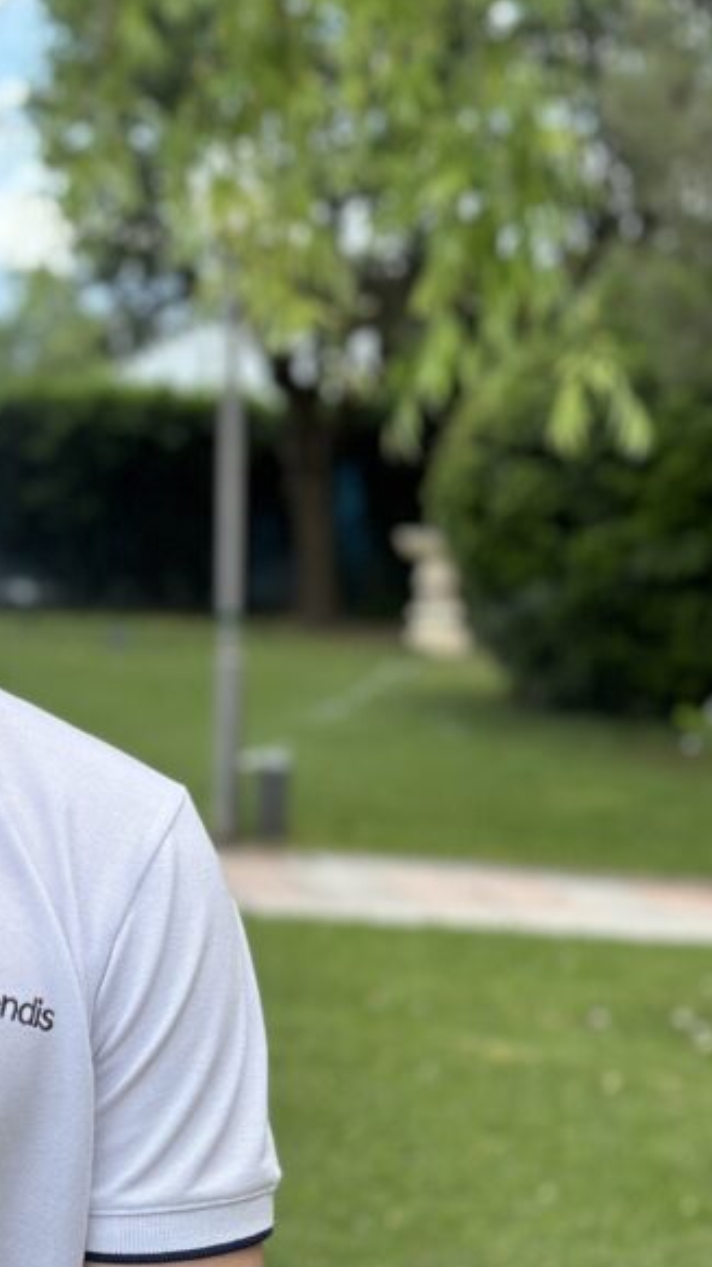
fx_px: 3091
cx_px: -120
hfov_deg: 12.8
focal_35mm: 92
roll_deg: -0.8
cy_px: 586
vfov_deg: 23.2
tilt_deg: -3.0
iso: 100
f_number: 1.78
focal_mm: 6.86
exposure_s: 1/3058
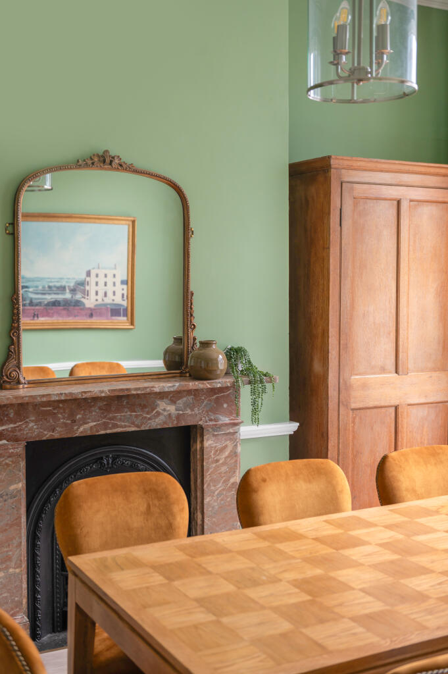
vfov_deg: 43.6
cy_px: 337
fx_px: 841
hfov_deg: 29.8
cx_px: 224
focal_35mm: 45
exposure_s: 1/50
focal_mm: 45
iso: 160
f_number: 3.2
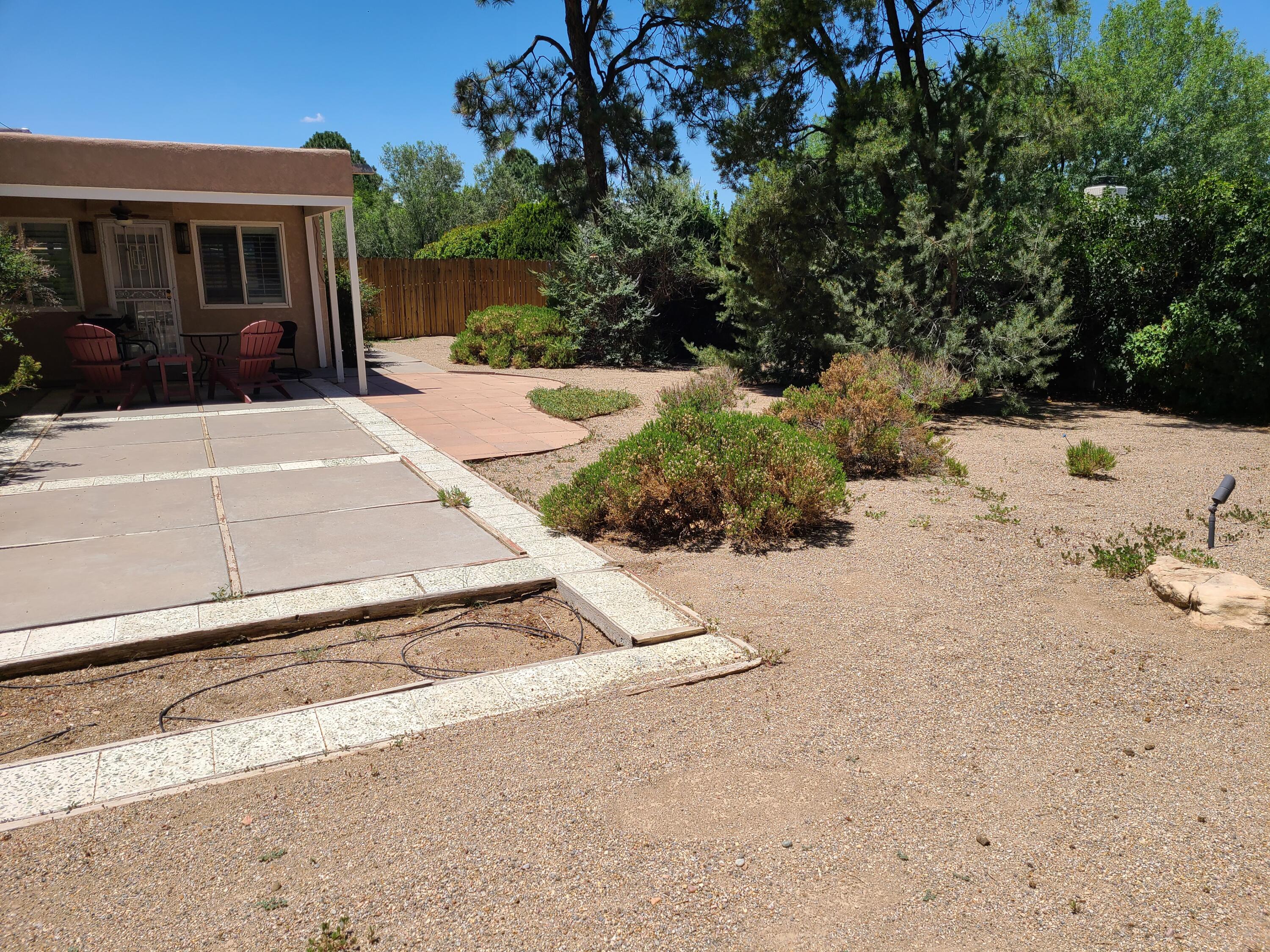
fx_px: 954
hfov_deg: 67.3
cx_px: 635
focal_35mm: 26
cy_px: 476
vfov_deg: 53.1
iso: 40
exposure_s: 1/2671
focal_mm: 5.4
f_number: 1.8
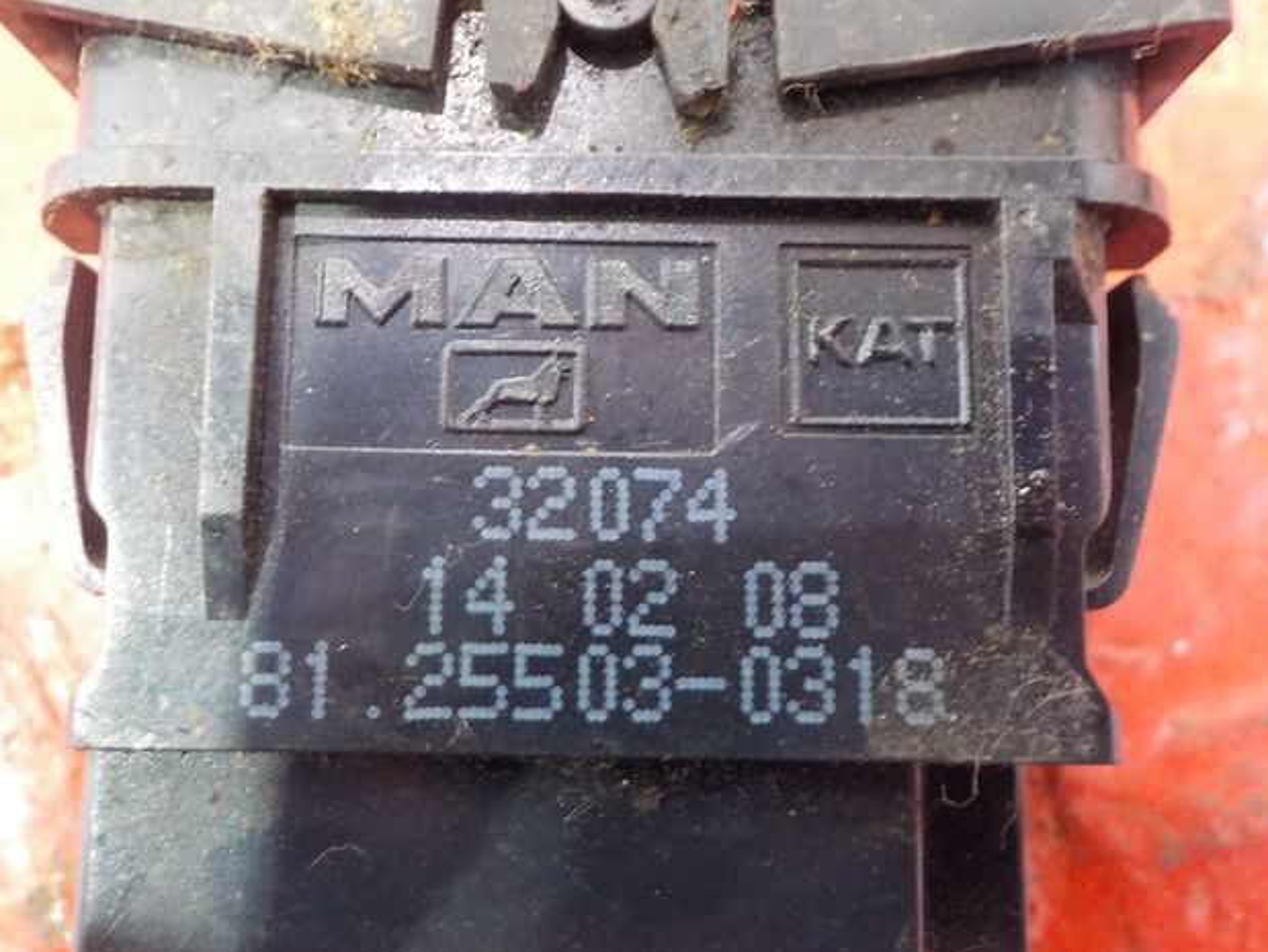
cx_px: 639
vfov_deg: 45.5
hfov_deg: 58.3
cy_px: 489
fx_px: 1136
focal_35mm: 31
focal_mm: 4.1
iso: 560
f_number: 3.3
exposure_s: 1/8
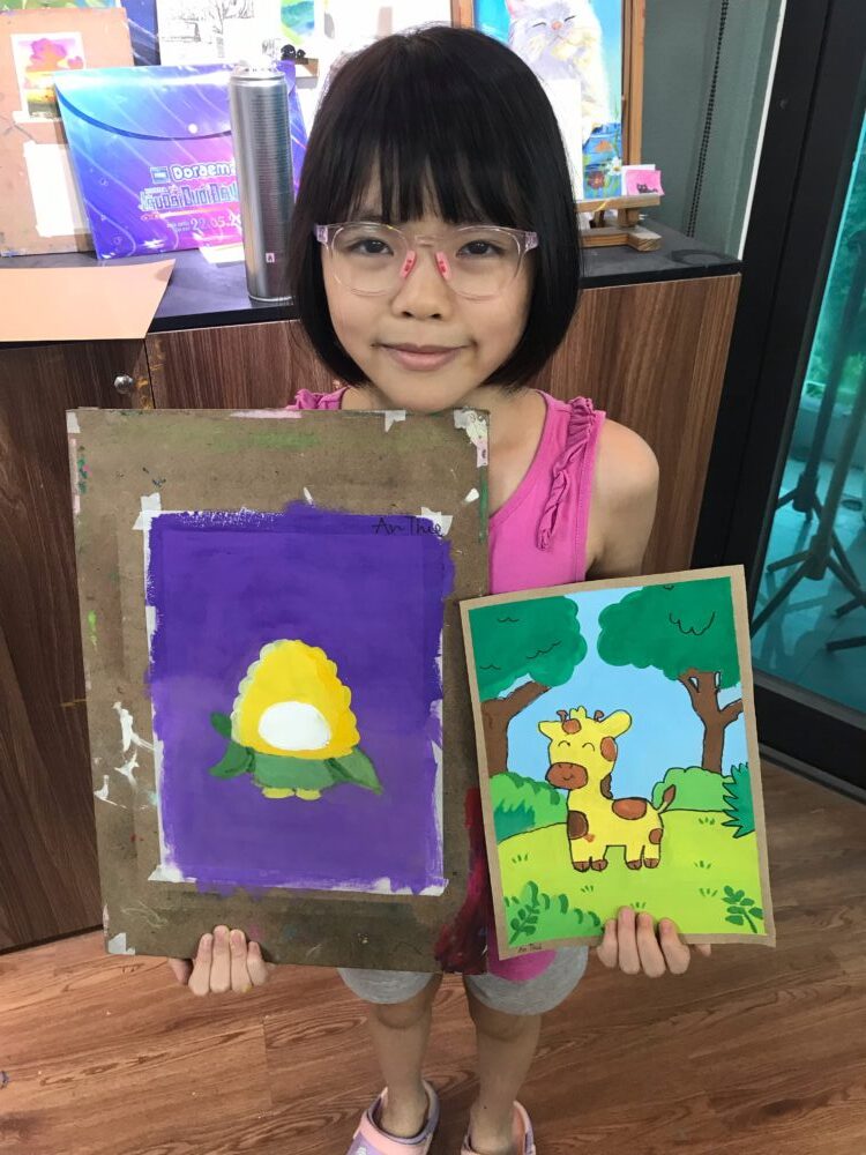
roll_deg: +0.0
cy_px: 578
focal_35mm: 28
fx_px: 934
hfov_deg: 49.7
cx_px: 433
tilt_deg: -31.6
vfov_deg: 63.4
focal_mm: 3.99
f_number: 1.8
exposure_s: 1/33
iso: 32
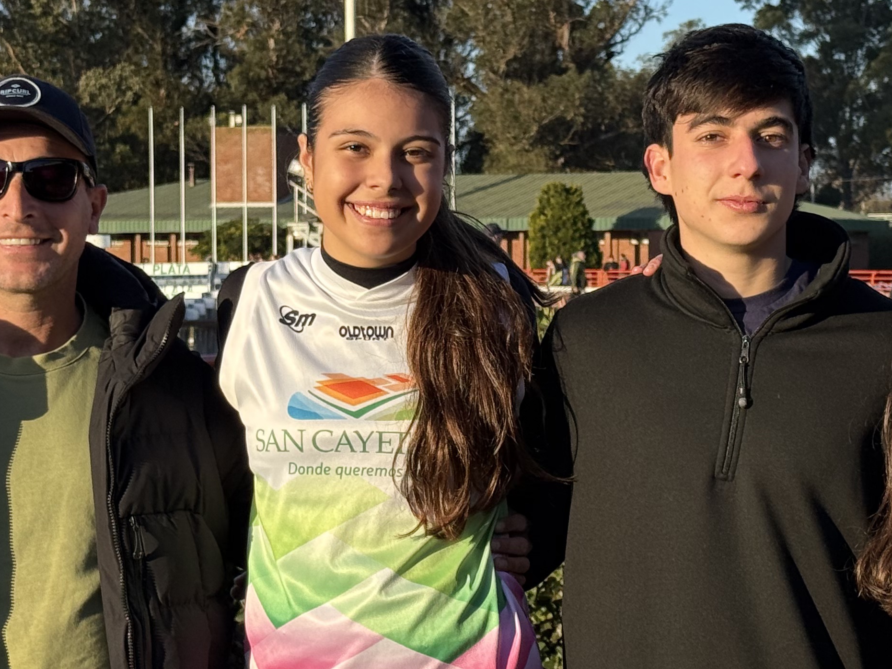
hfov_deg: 18.9
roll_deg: +0.2
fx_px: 2680
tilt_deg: -1.7
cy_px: 385
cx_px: 525
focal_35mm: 104
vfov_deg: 14.2
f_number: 1.8
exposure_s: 1/2033
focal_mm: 6.8
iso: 64
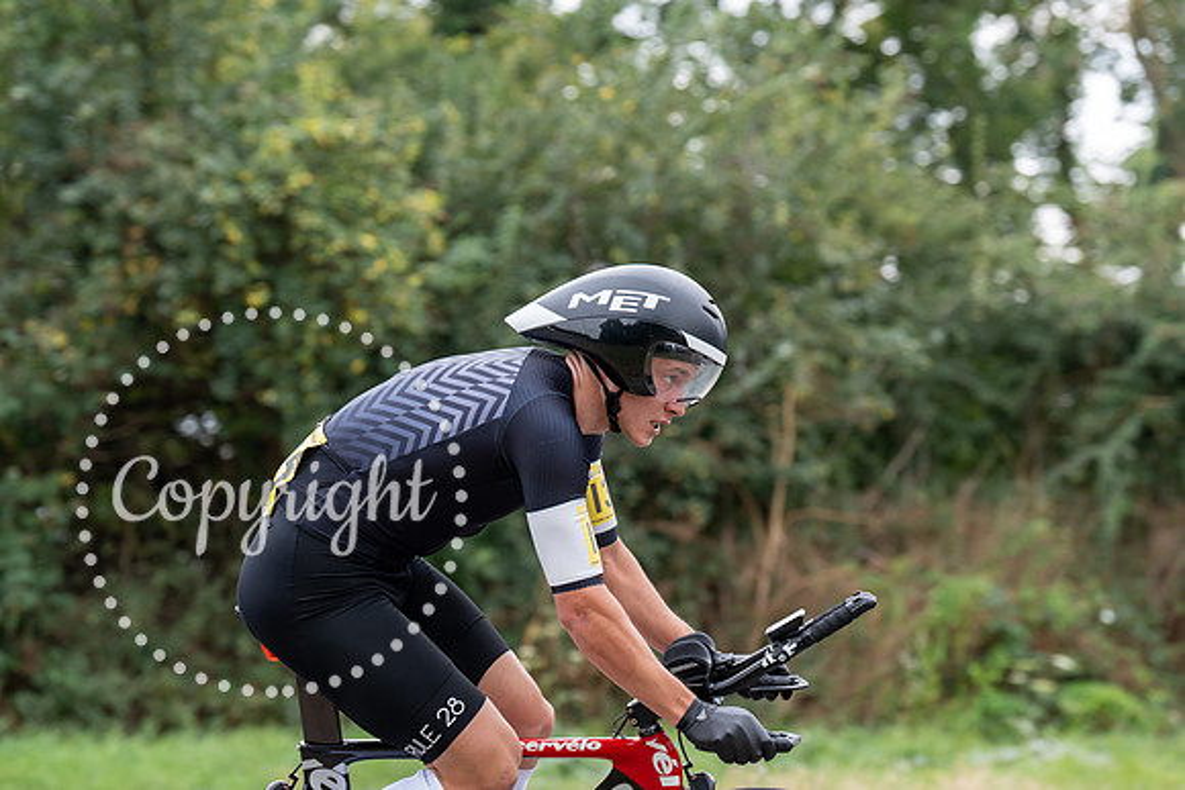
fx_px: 3786
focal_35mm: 115
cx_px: 592
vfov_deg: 11.9
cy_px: 395
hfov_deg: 17.8
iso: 1250
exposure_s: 1/1000
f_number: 4
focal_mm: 115
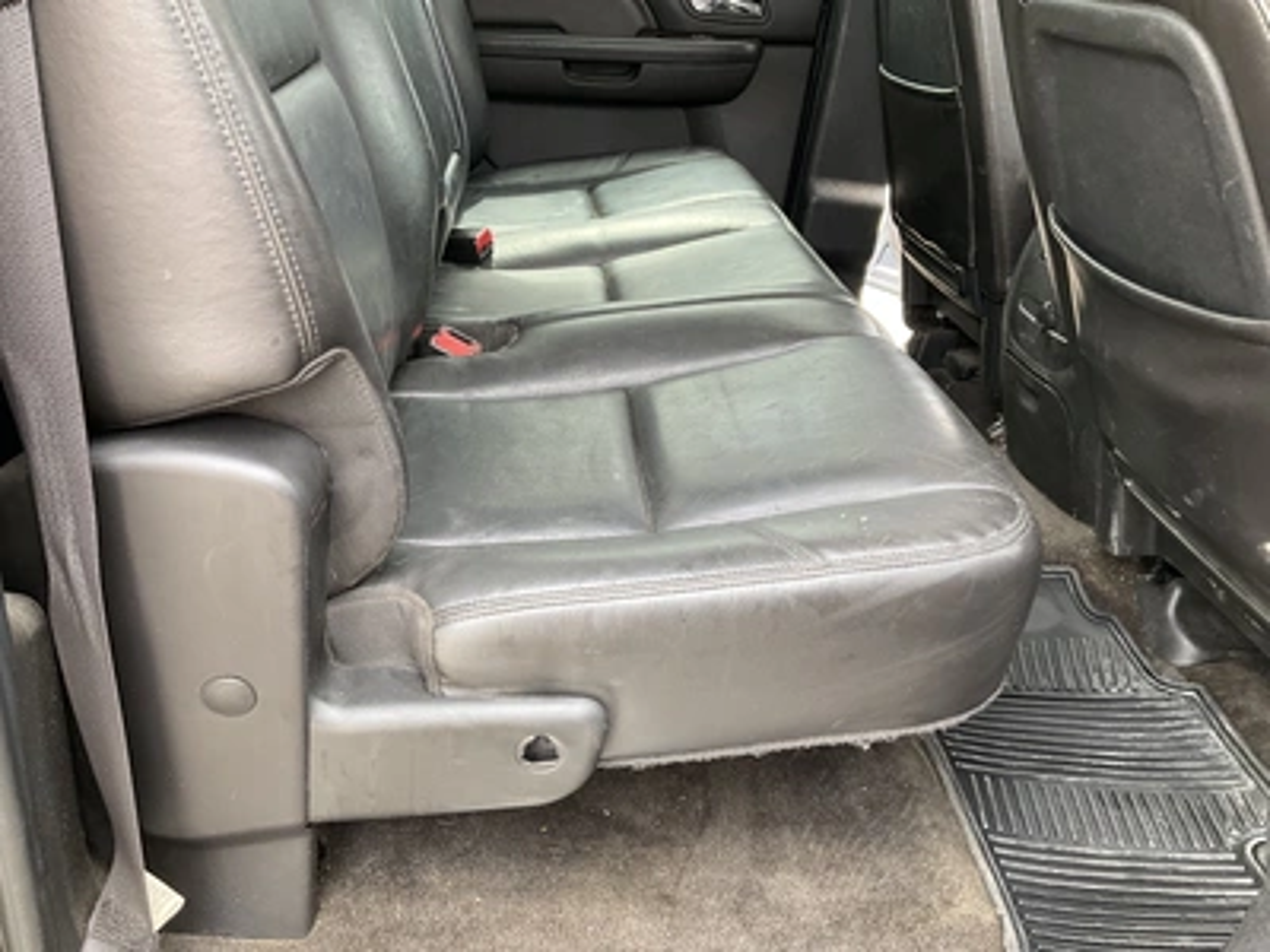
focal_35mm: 29
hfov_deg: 61.7
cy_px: 476
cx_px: 635
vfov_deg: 48.2
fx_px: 1064
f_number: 1.8
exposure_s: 1/122
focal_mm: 3
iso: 64
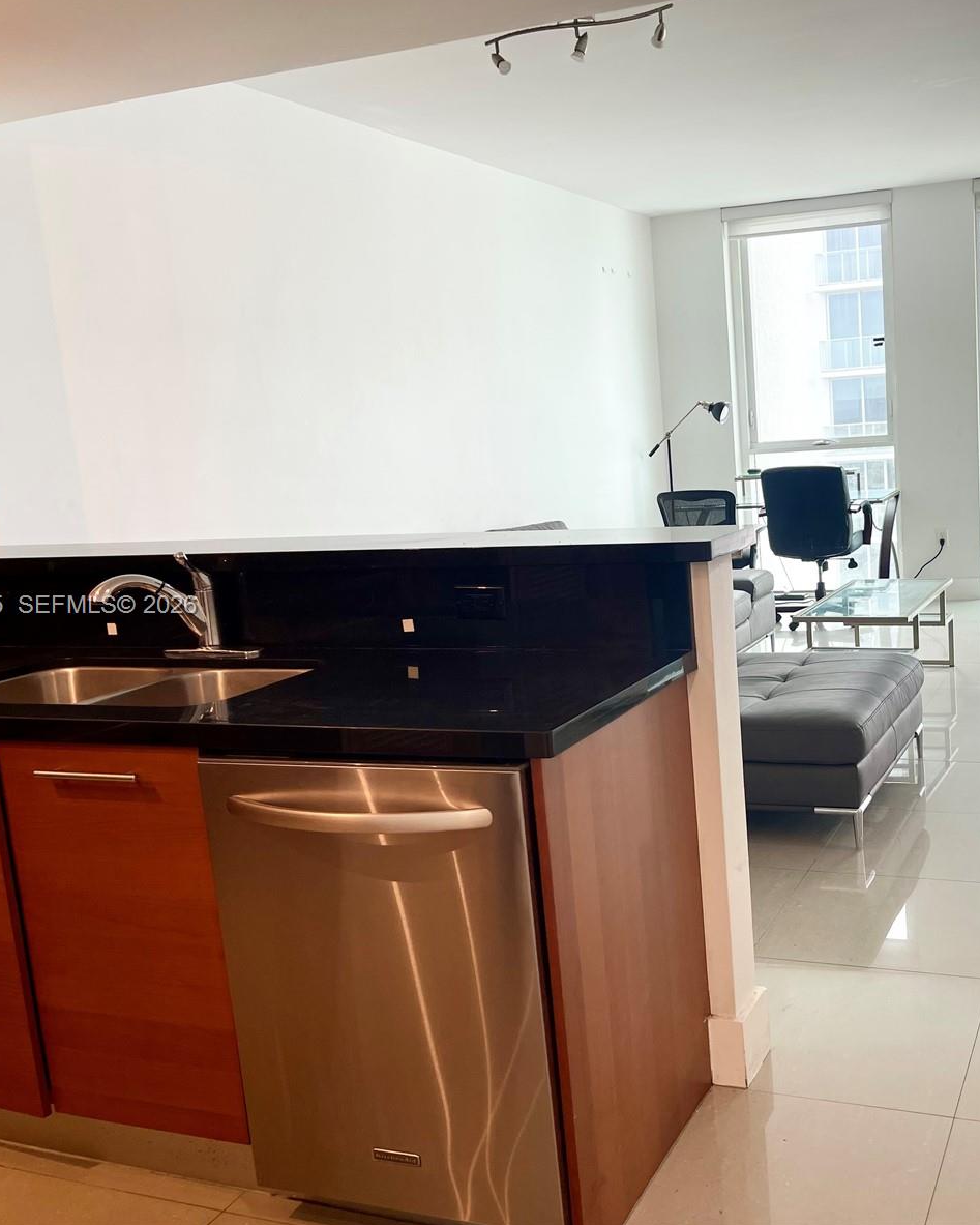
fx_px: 1196
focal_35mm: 33
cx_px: 703
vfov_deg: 54.2
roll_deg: +3.8
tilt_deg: -9.2
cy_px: 607
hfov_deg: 43.5
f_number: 1.6
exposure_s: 1/120
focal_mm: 5.1
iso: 50
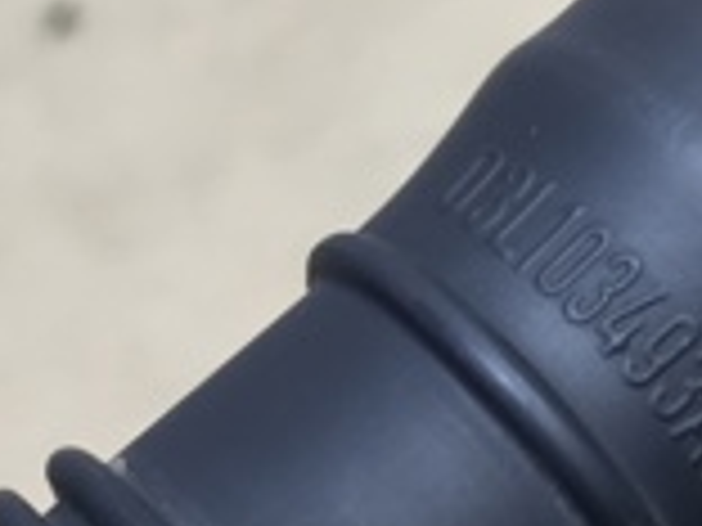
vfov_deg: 12.4
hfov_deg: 16.5
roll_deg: +18.9
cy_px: 198
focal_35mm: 119
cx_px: 396
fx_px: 2413
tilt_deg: -38.9
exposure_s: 1/33
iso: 80
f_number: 2.2
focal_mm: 4.15
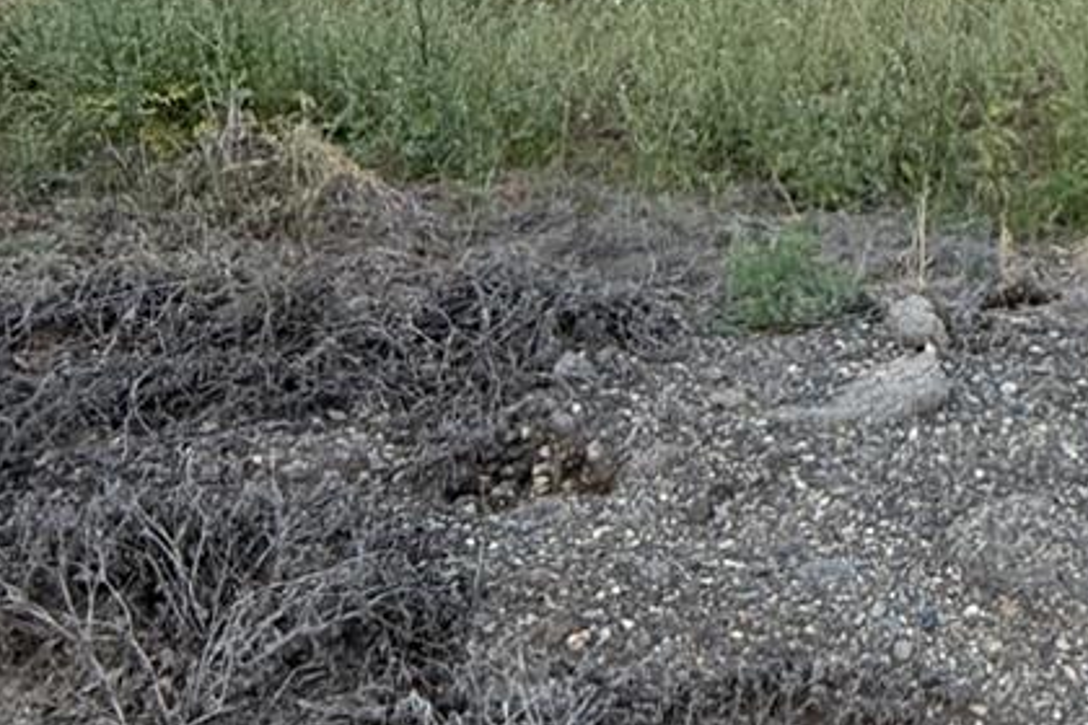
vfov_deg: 23.5
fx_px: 1571
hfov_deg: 36.5
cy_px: -166
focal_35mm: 52
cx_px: 911
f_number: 2.2
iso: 50
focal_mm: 2.22
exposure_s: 1/888
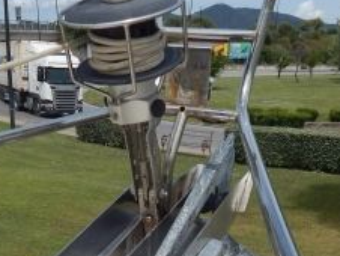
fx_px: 551
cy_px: 288
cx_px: 126
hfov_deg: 34.1
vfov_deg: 24.3
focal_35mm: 56
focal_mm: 4
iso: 125
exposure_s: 1/1000
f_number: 6
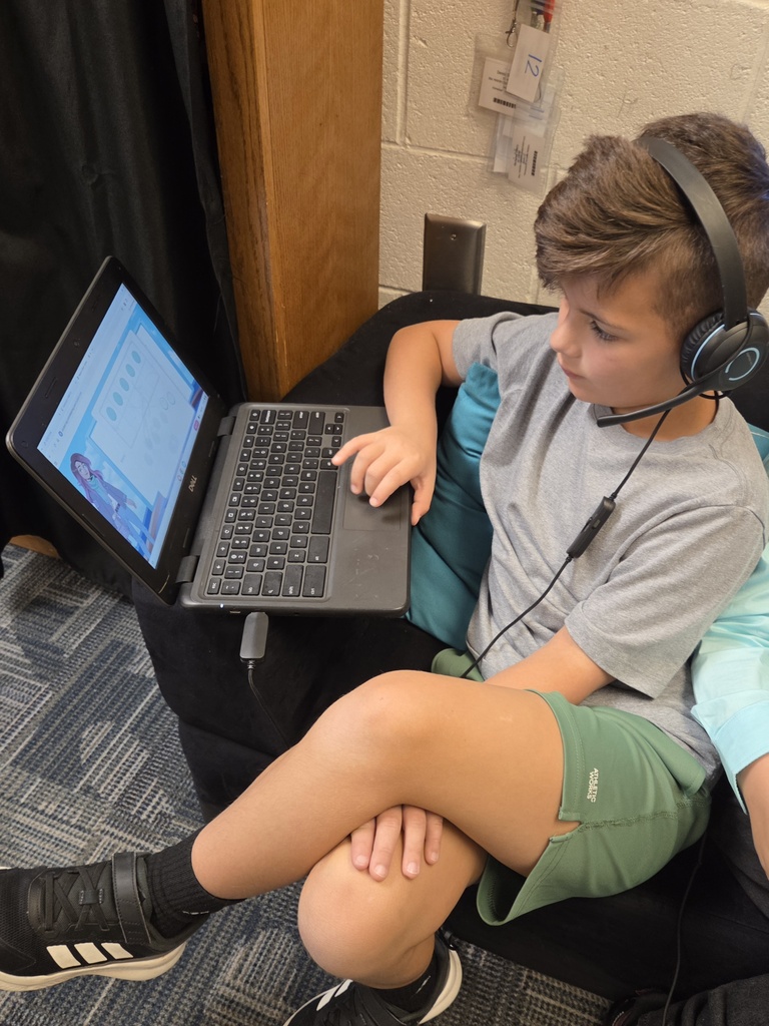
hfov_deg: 58.9
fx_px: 681
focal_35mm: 23
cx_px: 384
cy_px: 513
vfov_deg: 73.9
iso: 200
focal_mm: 5.4
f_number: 1.8
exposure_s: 1/50.3
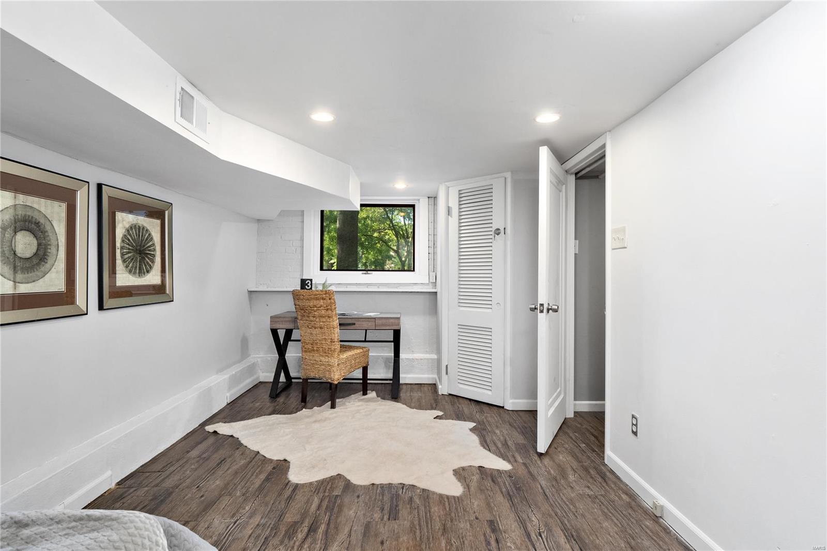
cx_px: 414
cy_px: 276
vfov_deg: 67.4
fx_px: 413
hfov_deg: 90.0
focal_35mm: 18
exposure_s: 1/125
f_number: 8
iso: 400
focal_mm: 9
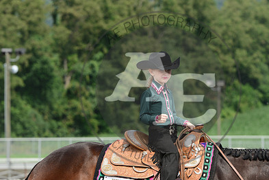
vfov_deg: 4.7
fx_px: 2204
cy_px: 89
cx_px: 160
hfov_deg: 7.0
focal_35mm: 295
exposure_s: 1/800
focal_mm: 200
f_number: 6.3
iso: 320
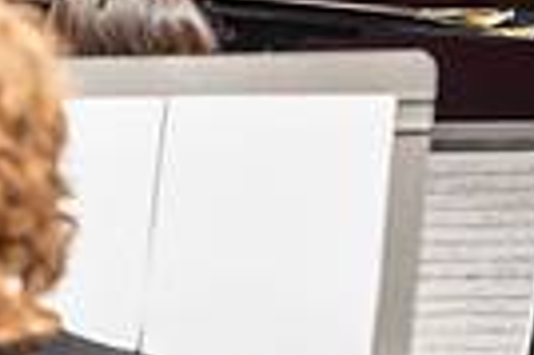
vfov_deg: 2.9
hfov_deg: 4.3
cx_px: 92
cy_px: -341
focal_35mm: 476
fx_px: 7052
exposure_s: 1/640
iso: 16000
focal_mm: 110
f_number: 2.8
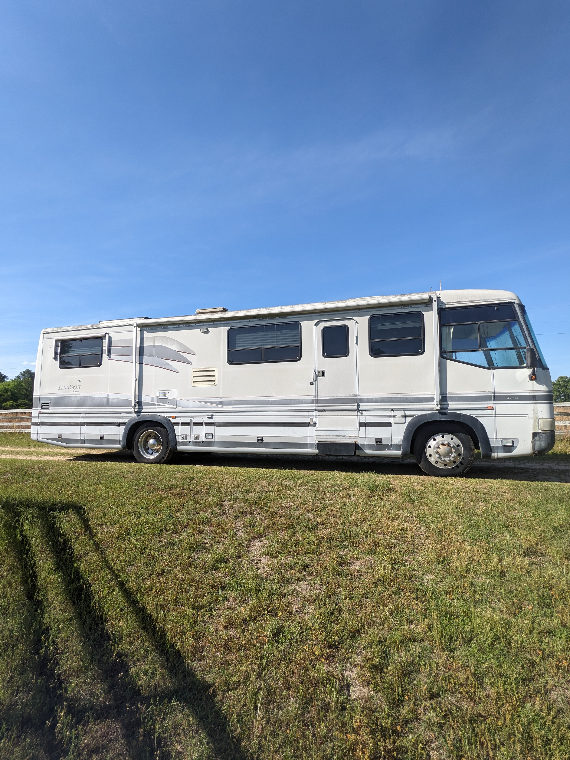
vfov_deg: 94.5
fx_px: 351
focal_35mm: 16
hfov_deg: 78.1
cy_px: 380
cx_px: 285
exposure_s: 1/961
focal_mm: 2.22
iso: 36
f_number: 2.2
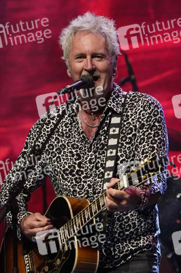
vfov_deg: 4.8
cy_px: 136
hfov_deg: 3.2
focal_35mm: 426
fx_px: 3218
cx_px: 90
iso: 3200
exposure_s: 1/160
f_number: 6.3
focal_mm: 426
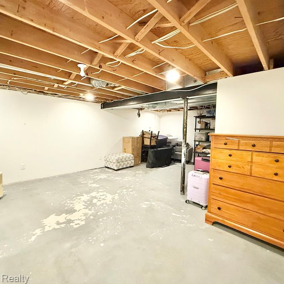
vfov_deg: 84.0
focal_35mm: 17
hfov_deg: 83.8
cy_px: 138
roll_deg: -1.2
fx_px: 158
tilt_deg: -1.9
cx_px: 130
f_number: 2.2
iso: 640
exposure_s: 1/60
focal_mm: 2.22
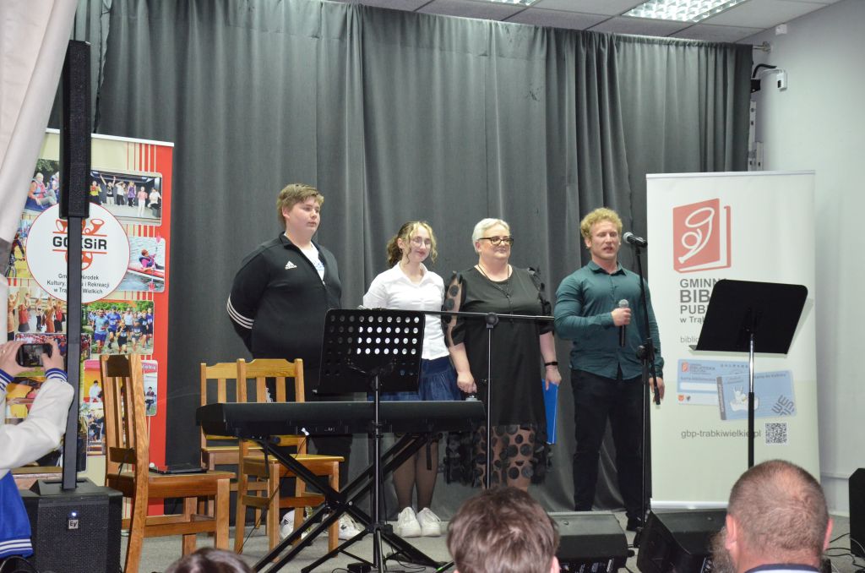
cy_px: 286
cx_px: 432
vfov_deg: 22.5
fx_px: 1439
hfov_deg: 33.5
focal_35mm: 60
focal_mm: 40
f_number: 4.5
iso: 2500
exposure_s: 1/60
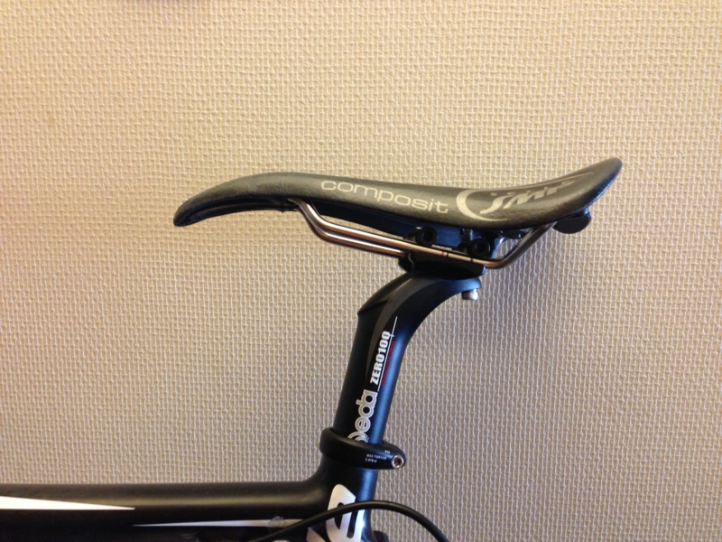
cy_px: 271
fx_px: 688
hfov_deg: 55.4
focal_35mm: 33
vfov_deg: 42.9
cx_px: 361
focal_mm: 4.13
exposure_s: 1/20
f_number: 2.4
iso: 200
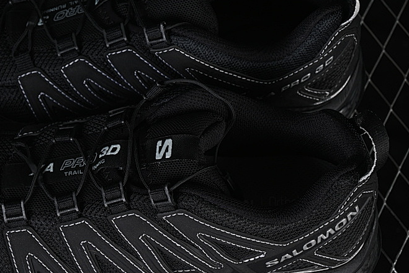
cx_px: 121
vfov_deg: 11.1
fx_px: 1397
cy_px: 131
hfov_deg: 16.6
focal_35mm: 123
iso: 160
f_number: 6.3
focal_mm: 50
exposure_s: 1/50
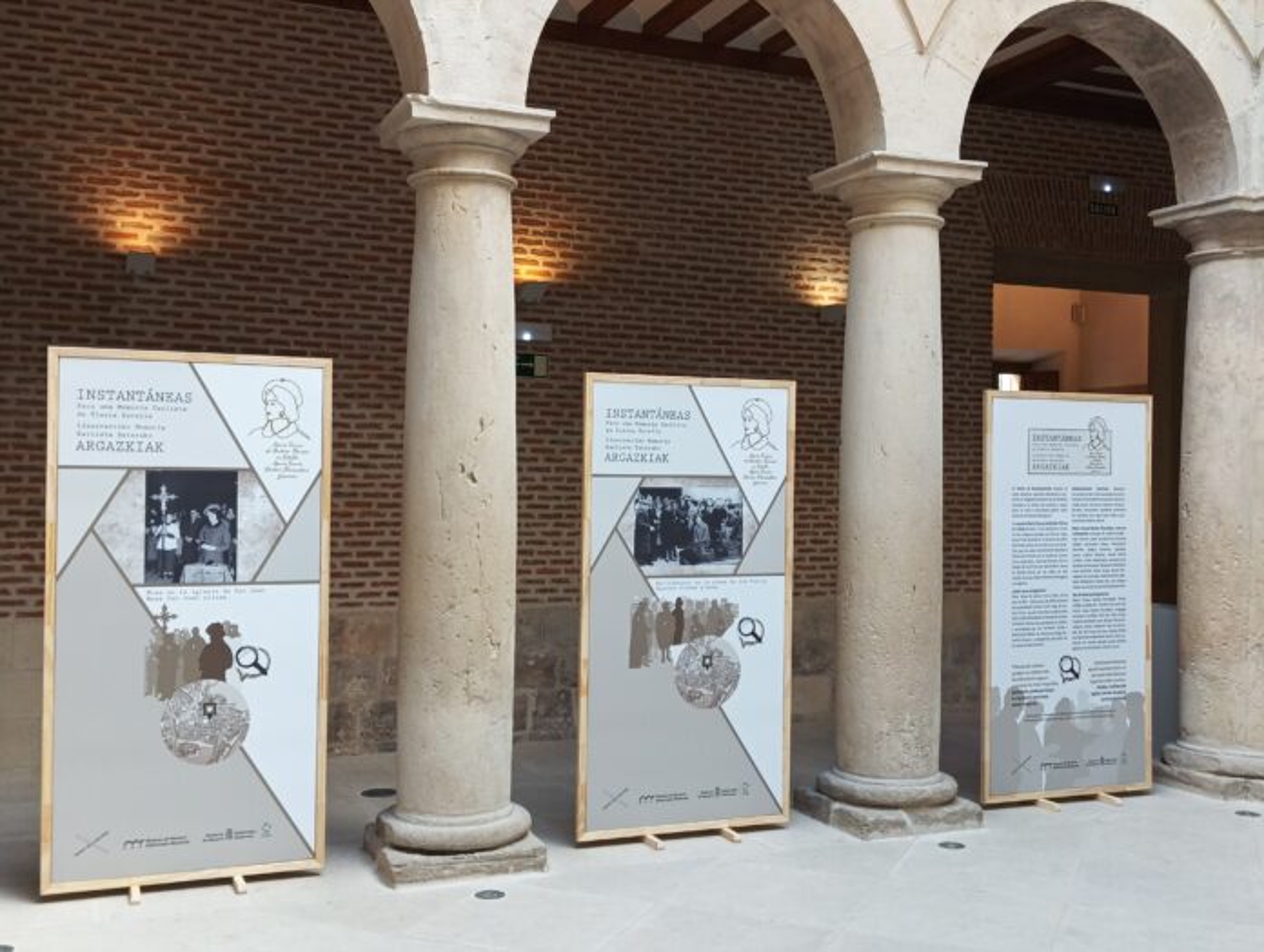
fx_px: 1389
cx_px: 632
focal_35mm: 38
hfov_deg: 48.9
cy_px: 476
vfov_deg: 37.8
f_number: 1.8
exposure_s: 1/33.3
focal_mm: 4.22
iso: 323
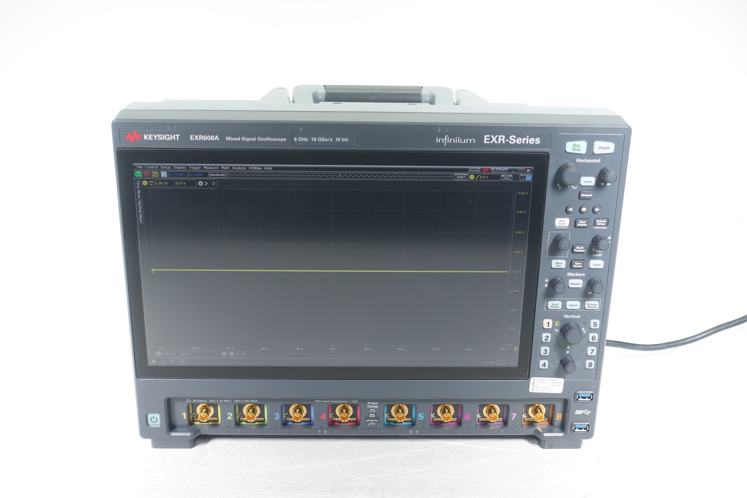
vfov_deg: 29.9
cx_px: 374
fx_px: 934
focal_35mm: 45
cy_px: 249
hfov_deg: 43.6
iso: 125
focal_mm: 16.39
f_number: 3.2
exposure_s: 1/80
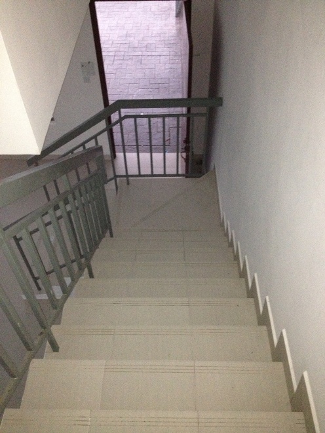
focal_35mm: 35
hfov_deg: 40.7
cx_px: 162
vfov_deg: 52.6
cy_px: 216
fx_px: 438
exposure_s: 1/16
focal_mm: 4.28
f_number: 2.4
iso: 500
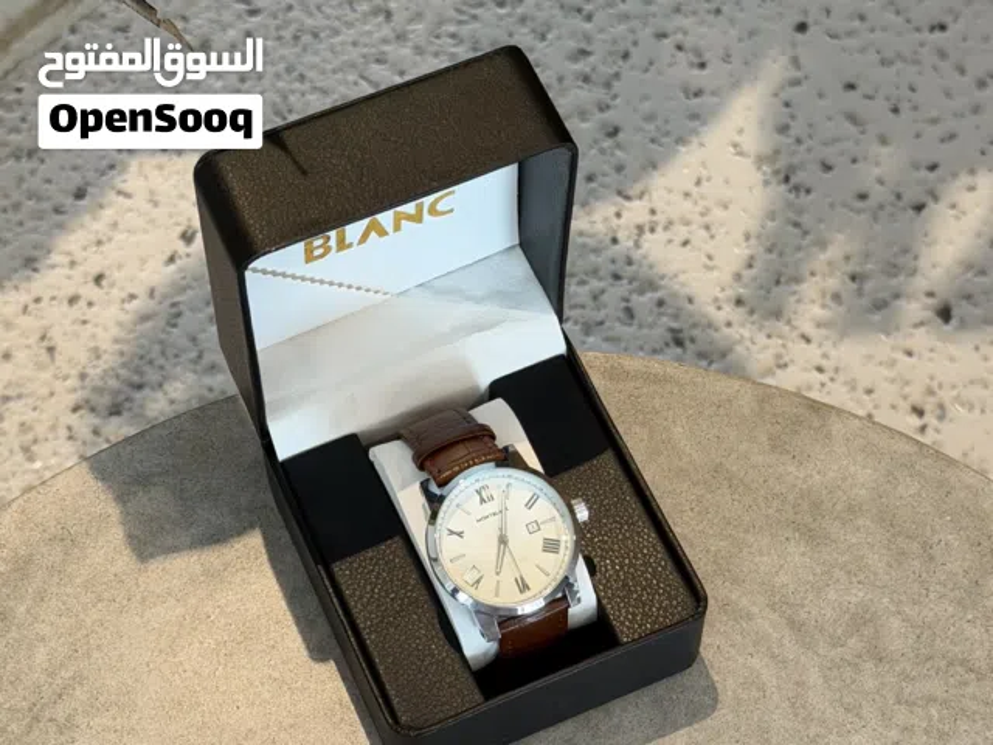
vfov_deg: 30.3
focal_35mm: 48
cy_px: 372
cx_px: 496
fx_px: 1377
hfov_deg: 39.7
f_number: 1.78
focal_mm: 6.76
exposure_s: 1/60
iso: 200
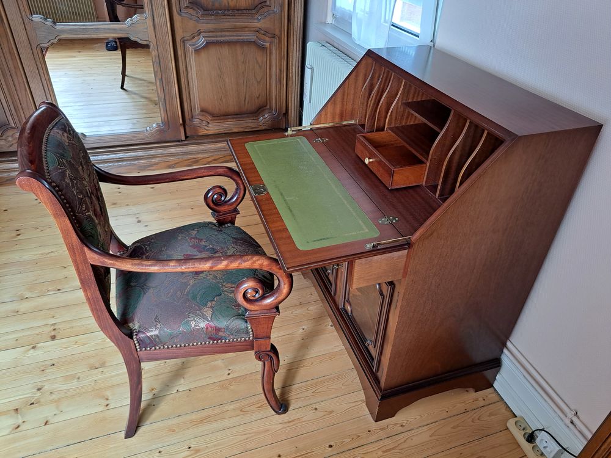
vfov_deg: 56.8
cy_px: 229
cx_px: 306
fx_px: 424
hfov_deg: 71.6
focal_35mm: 24
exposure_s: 1/50
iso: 125
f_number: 1.8
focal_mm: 5.23
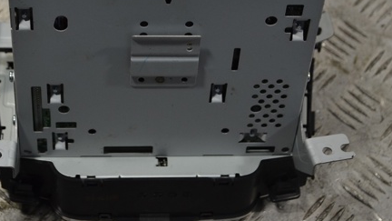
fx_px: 967
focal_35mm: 93
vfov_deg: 12.9
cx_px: 148
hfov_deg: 22.9
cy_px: 31
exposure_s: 1/125
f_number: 5.6
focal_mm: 40
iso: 320
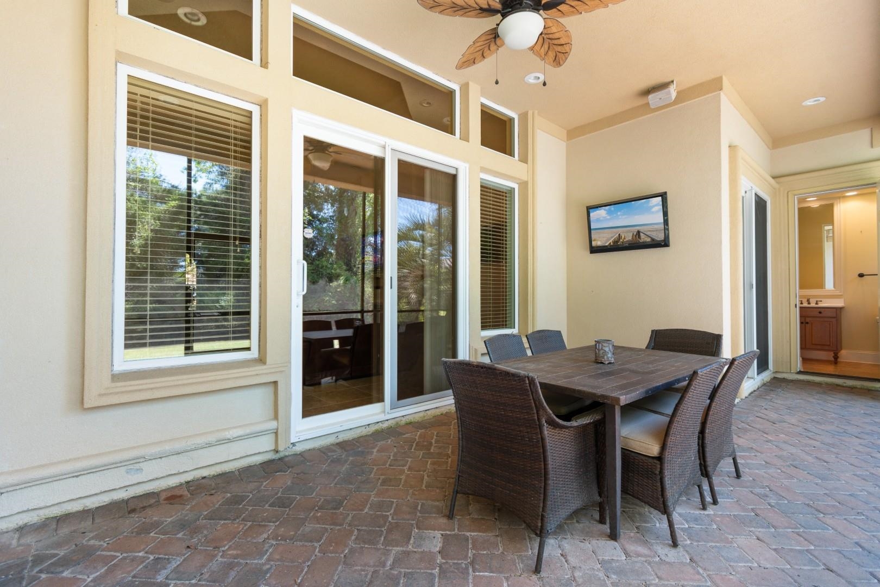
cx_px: 440
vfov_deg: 77.3
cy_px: 294
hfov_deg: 100.4
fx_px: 367
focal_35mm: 15
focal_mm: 10
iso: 100
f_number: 4.5
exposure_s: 1/15
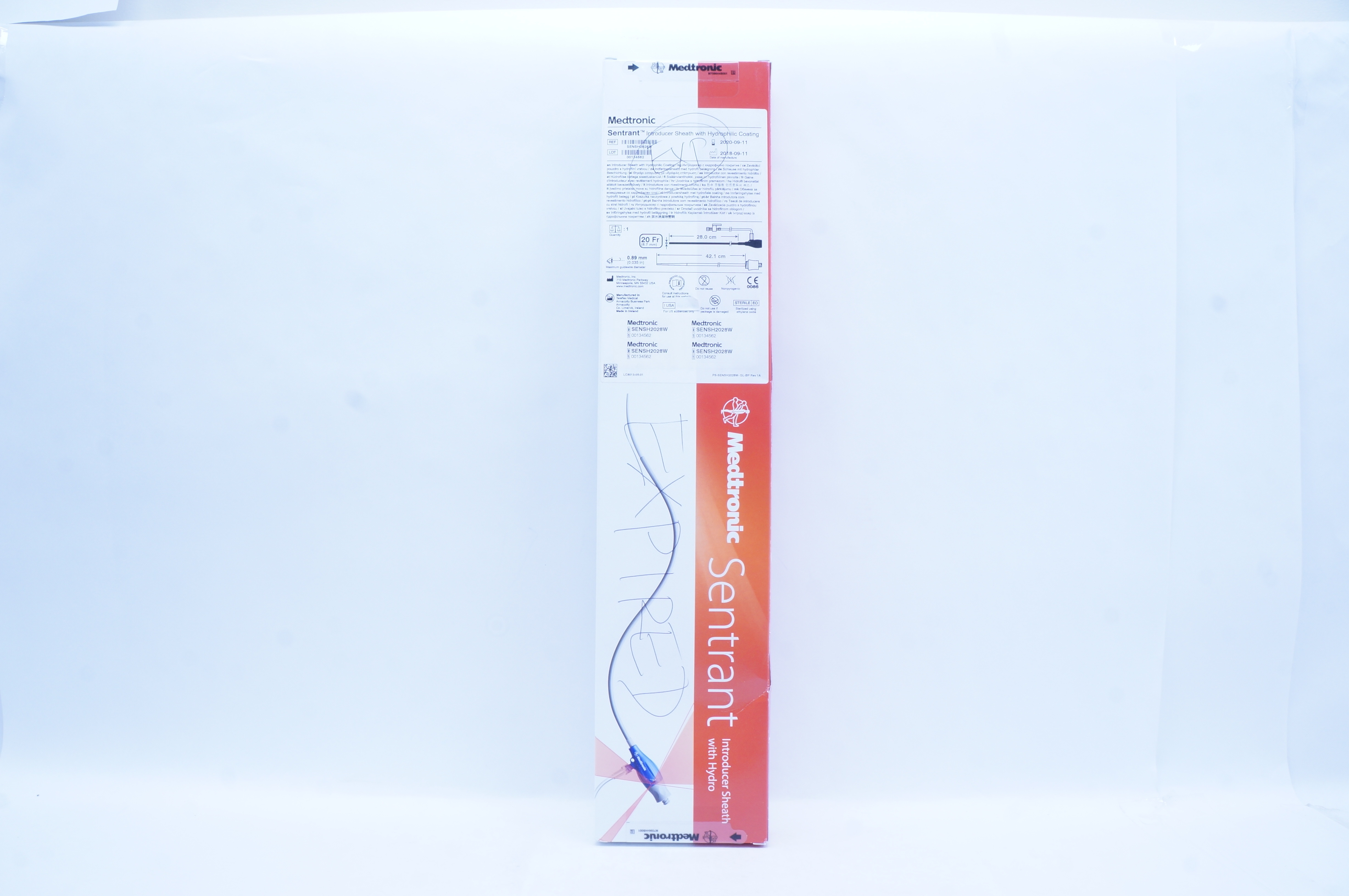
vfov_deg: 47.8
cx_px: 674
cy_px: 448
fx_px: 1011
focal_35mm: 27
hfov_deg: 67.4
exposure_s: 1/13
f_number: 13
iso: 400
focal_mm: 18
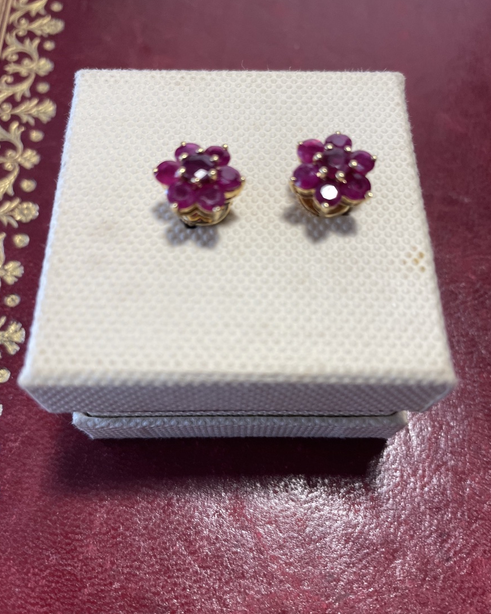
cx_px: 249
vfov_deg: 62.2
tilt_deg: -68.2
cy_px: 308
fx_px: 509
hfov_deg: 51.5
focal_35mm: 28
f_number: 1.6
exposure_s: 1/100
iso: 64
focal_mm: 4.2
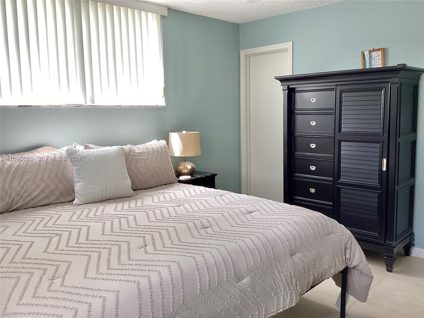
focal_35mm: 31
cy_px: 159
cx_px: 212
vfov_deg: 45.4
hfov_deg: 58.4
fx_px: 380
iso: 50
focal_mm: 3.3
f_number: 2.4
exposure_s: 1/60
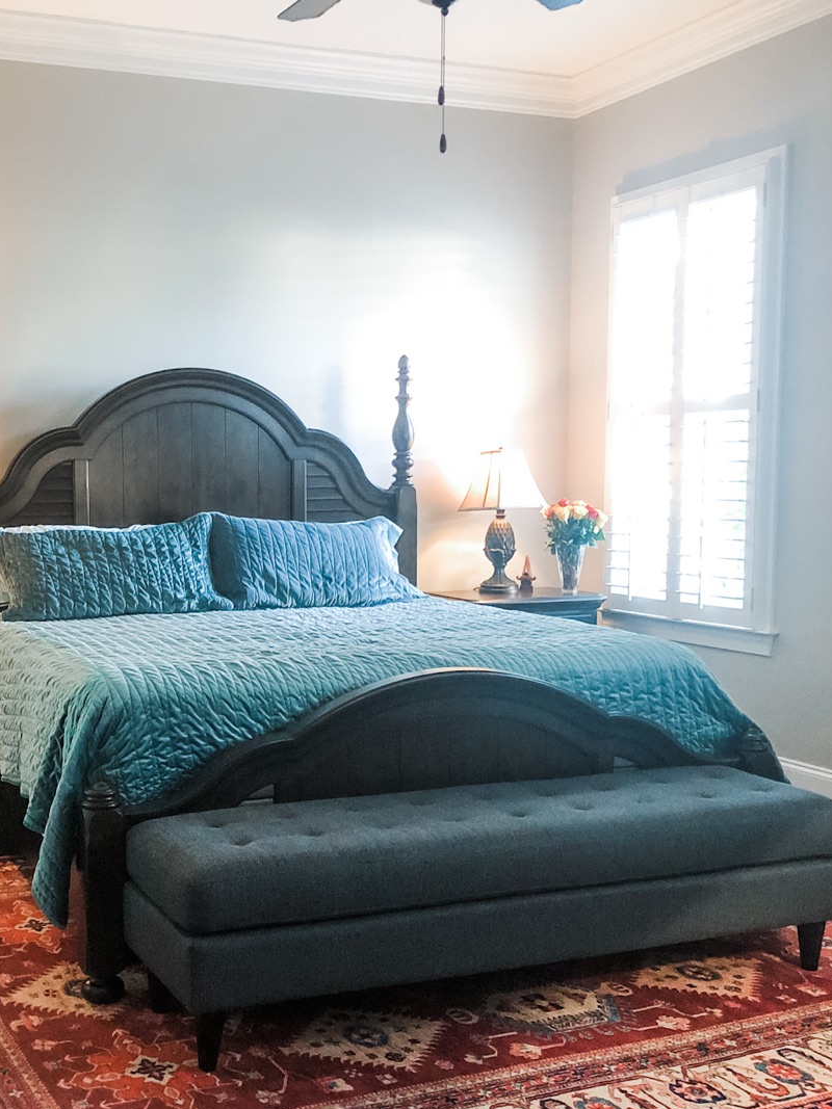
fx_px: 1346
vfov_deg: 44.7
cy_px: 632
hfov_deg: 33.7
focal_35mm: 42
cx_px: 223
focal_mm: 4
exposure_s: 1/15
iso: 100
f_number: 1.8
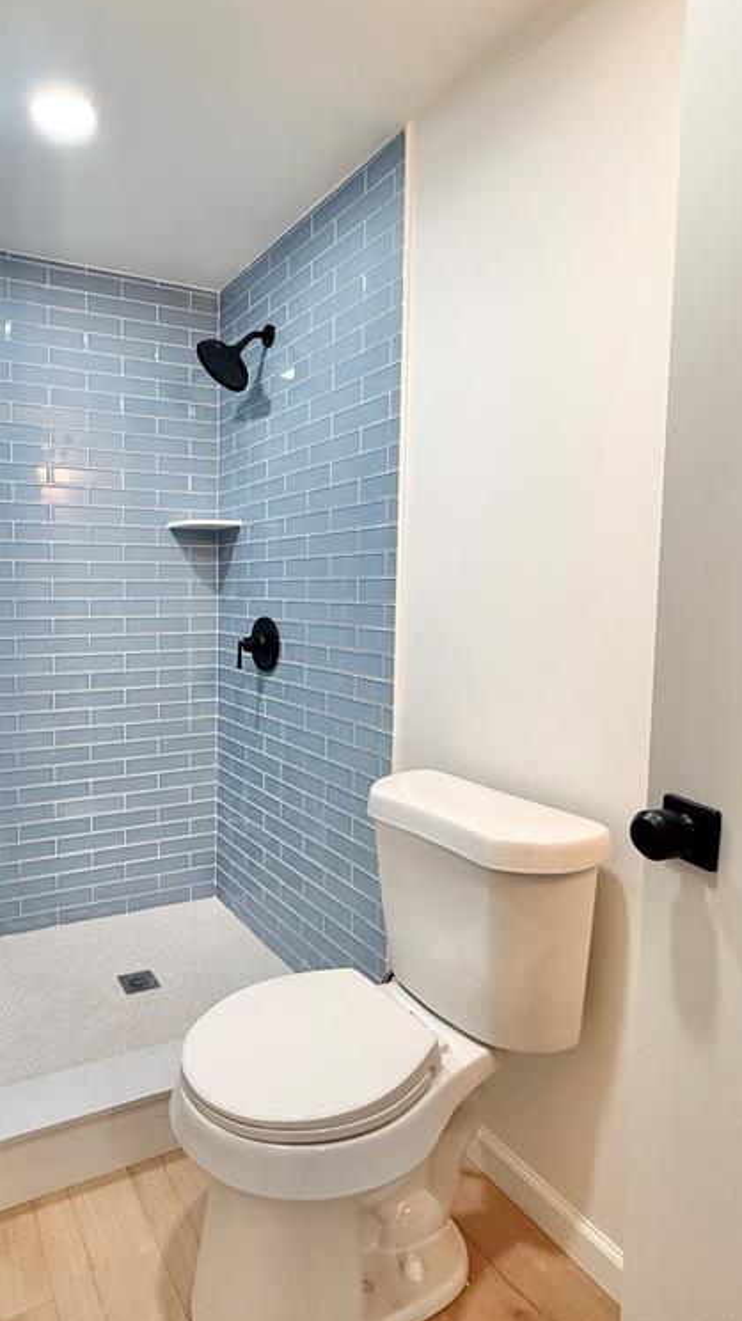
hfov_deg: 52.1
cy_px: 646
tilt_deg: -4.6
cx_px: 225
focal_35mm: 21
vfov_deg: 83.8
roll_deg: -0.3
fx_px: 735
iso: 200
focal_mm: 2.22
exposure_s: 1/120
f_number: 2.2
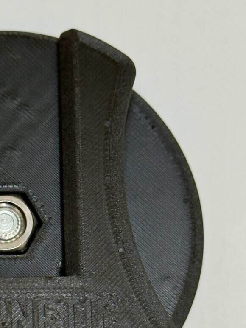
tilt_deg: -76.6
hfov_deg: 13.8
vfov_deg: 18.4
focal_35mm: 106
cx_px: 17
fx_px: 1004
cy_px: 267
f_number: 1.78
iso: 200
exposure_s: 1/60
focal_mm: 6.76
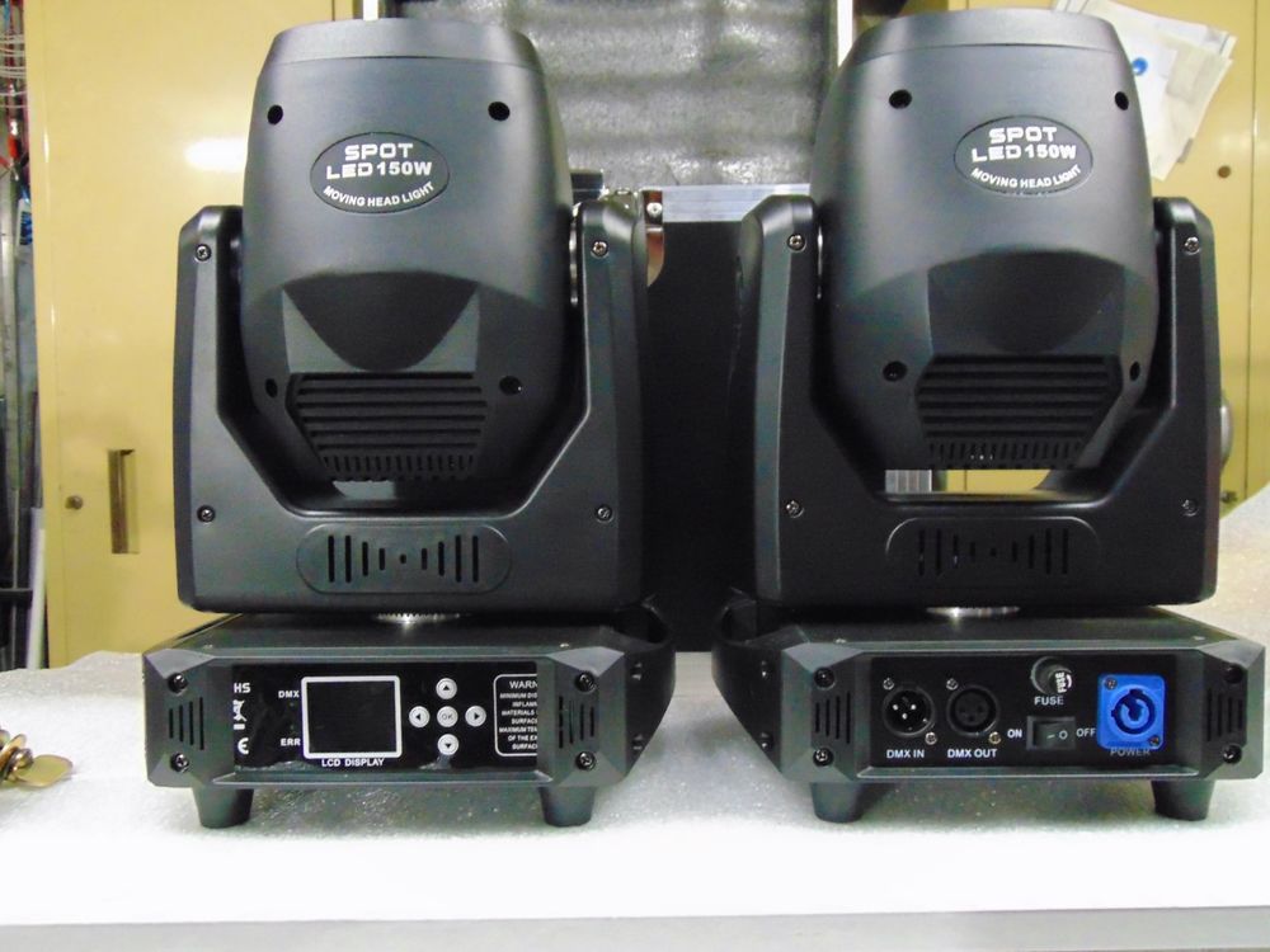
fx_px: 1101
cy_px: 476
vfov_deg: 46.8
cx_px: 635
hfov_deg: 60.0
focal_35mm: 30
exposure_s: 1/30
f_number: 3.1
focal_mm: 5.4
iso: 800
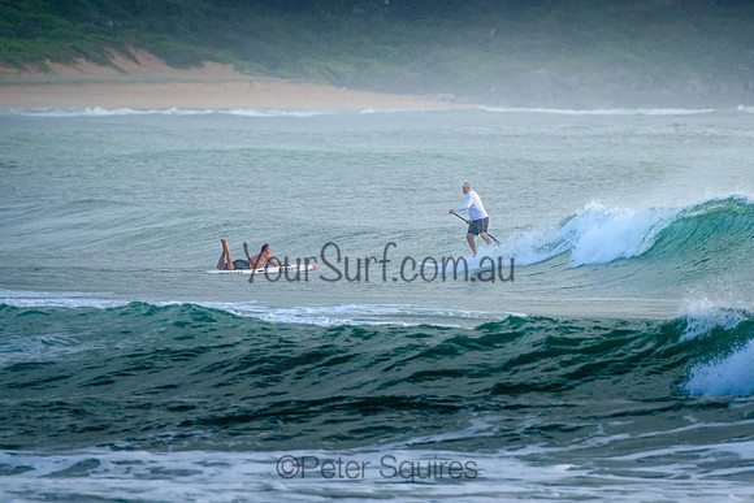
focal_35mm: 550
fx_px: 11523
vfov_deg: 2.5
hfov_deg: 3.7
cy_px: 214
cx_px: 496
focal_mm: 400
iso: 2500
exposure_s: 1/3200
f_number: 5.6
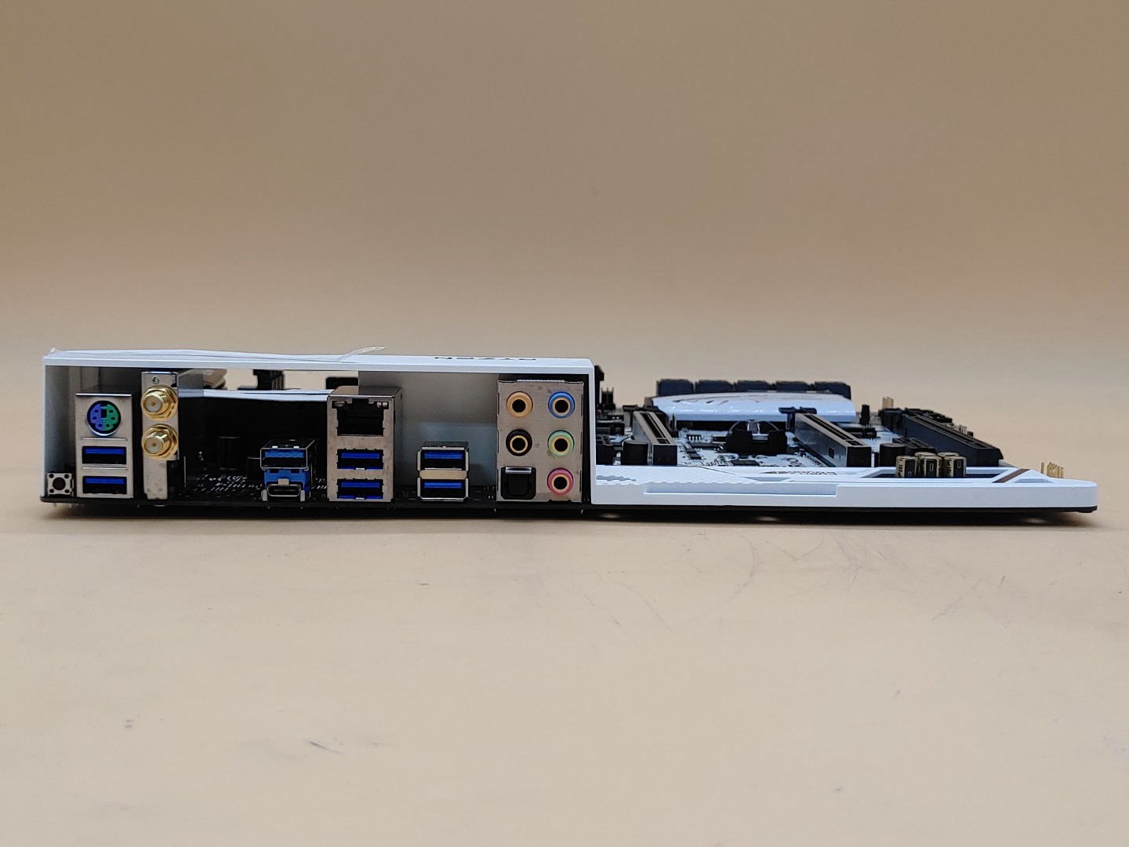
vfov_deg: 32.9
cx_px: 564
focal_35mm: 44
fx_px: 1435
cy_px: 424
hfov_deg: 42.9
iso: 50
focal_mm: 4.36
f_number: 1.8
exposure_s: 1/202
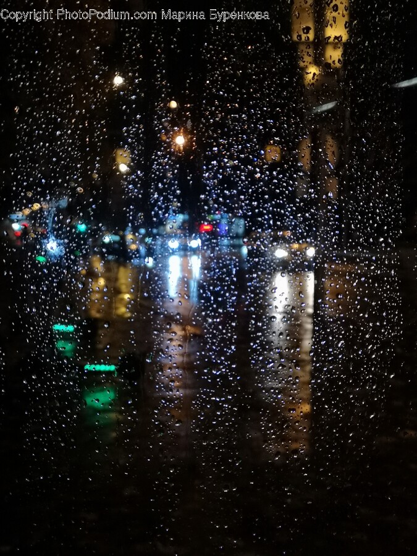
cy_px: 278
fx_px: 626
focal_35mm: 39
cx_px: 208
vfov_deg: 47.9
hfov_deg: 36.8
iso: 200
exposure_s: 1/33.3
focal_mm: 5.58
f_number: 1.8
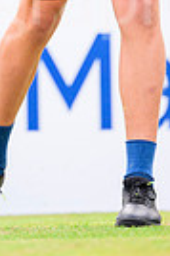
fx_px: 4786
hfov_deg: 2.0
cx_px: 10
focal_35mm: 674
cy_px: -78
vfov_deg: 3.1
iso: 800
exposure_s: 1/4000
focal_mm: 200
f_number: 2.8
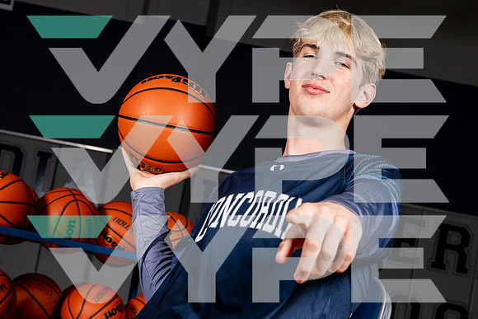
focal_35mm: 76
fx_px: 1010
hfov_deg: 26.6
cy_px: 197
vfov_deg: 17.9
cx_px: 219
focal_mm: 60
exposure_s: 1/125
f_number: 8
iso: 160
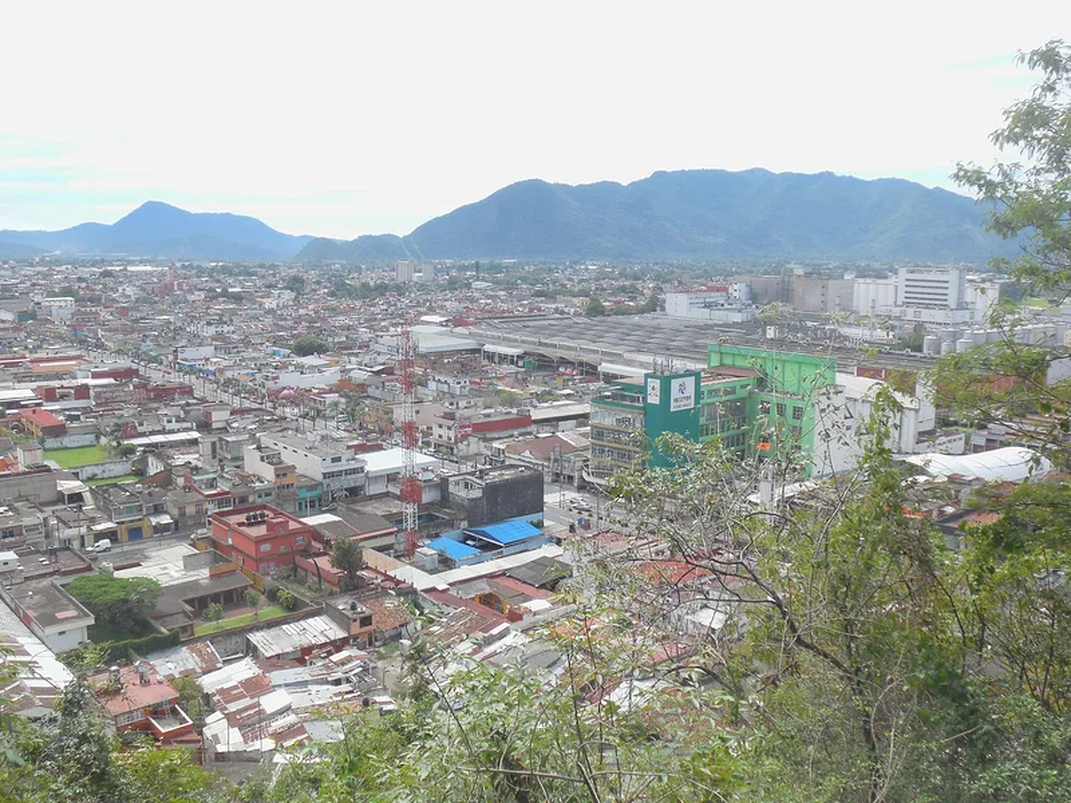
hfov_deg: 54.0
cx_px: 536
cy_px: 402
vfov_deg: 41.8
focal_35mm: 34
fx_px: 1052
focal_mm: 6
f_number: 3.9
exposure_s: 1/640
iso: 125
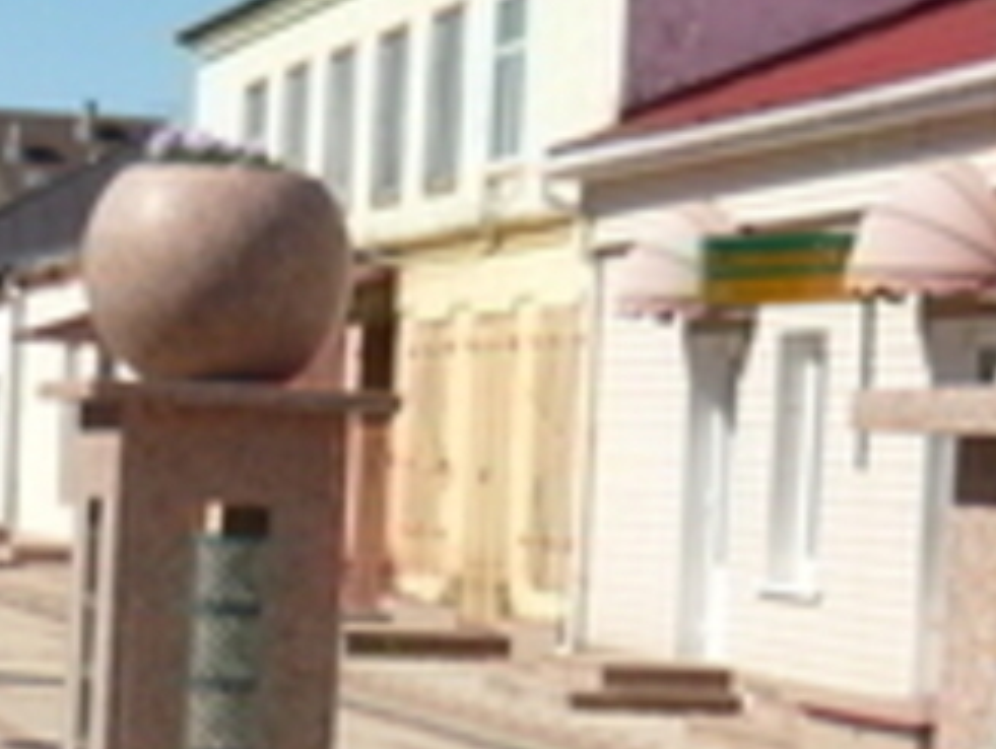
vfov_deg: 11.3
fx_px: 3716
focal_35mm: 129
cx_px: 128
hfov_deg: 15.1
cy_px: 892
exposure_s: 1/200
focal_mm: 5.5
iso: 100
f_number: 8
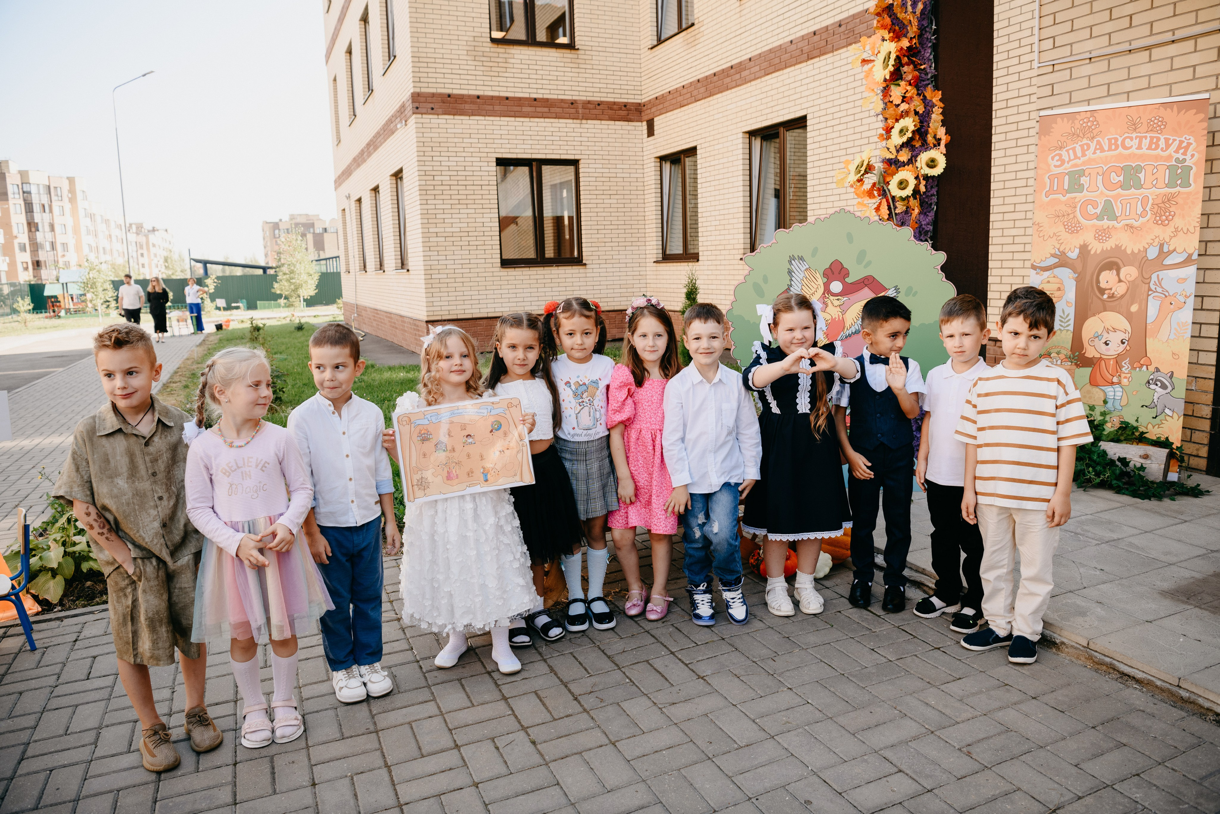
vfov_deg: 53.1
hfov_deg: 73.7
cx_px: 610
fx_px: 813
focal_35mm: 24
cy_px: 407
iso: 160
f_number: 4
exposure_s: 1/320
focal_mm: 24
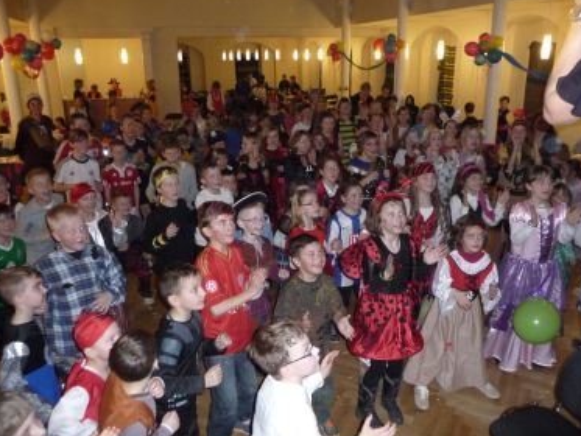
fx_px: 504
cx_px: 302
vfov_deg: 46.8
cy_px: 212
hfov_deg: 59.9
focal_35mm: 30
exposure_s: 1/30
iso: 500
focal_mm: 4.7
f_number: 3.3
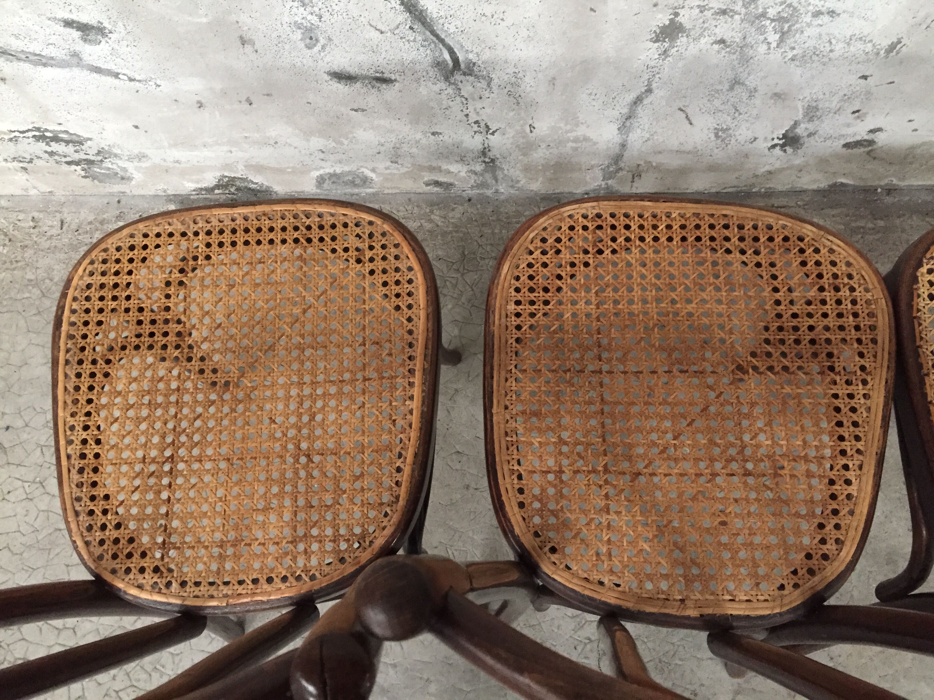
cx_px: 467
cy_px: 350
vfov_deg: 48.2
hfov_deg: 61.7
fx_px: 782
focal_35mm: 29
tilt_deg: -72.9
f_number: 2.2
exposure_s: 1/17
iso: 320
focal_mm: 4.15
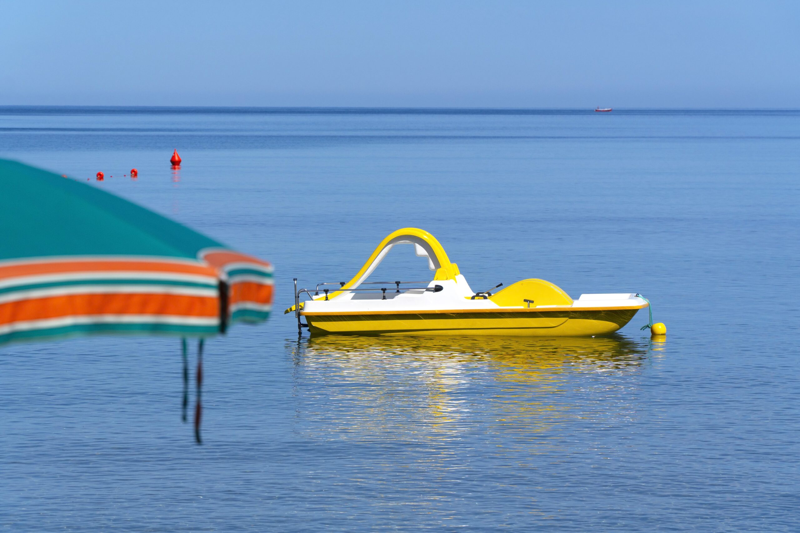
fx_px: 3300
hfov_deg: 13.8
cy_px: 266
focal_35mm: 148
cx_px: 400
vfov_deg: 9.2
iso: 100
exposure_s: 1/2500
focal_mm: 99
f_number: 5.6
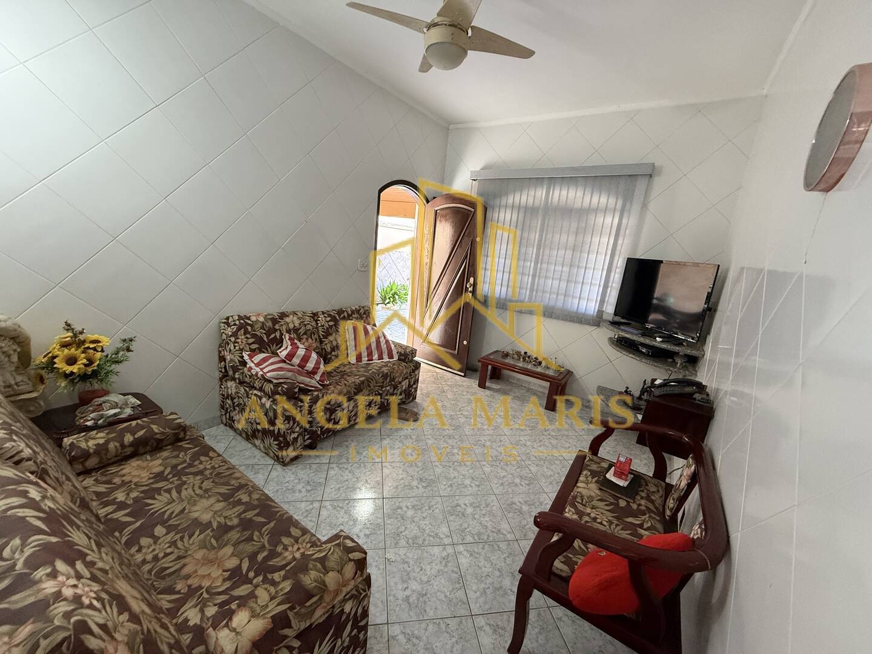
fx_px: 353
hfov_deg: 102.1
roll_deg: -4.9
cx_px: 436
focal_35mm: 14
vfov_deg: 85.7
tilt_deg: -13.1
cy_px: 327
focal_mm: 2.22
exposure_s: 1/60
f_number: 2.2
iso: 500
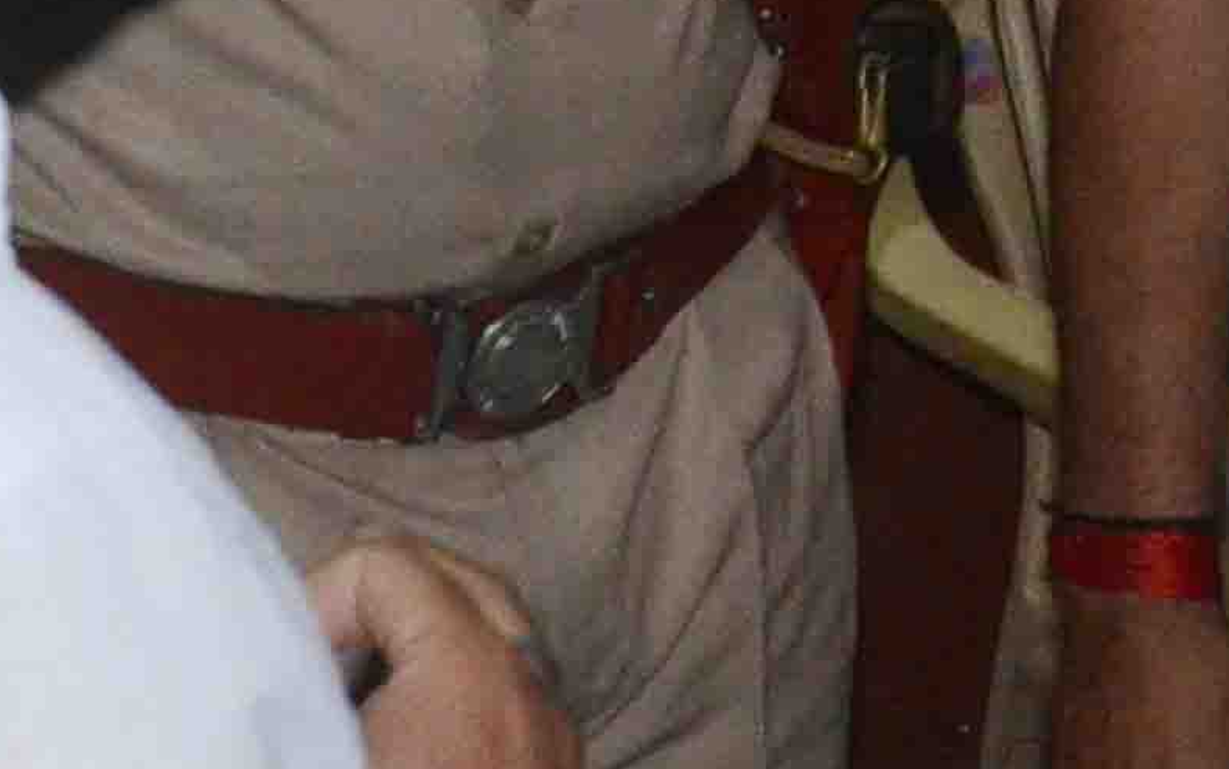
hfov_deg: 9.8
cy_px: -259
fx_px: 7003
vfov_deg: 6.2
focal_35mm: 209
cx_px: 1599
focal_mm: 22
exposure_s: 1/125
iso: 2000
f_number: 5.6
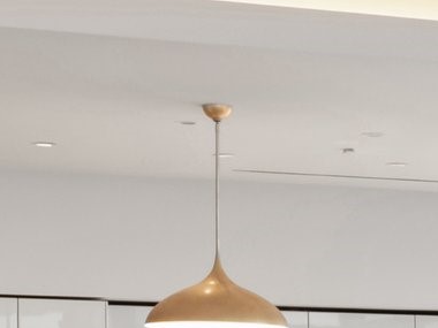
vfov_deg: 7.1
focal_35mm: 207
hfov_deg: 8.9
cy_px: 509
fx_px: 2619
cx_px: 958
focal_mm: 27
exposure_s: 1/2.5
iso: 320
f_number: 9
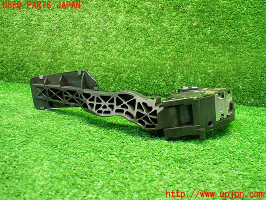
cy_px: 100
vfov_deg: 46.8
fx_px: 231
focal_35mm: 30
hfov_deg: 60.0
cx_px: 133
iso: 800
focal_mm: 5.4
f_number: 2.3
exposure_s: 1/60
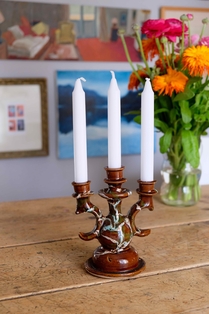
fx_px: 409
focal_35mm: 47
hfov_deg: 28.6
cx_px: 104
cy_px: 157
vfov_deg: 41.9
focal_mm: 31.5
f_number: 3.6
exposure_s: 1/60
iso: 500
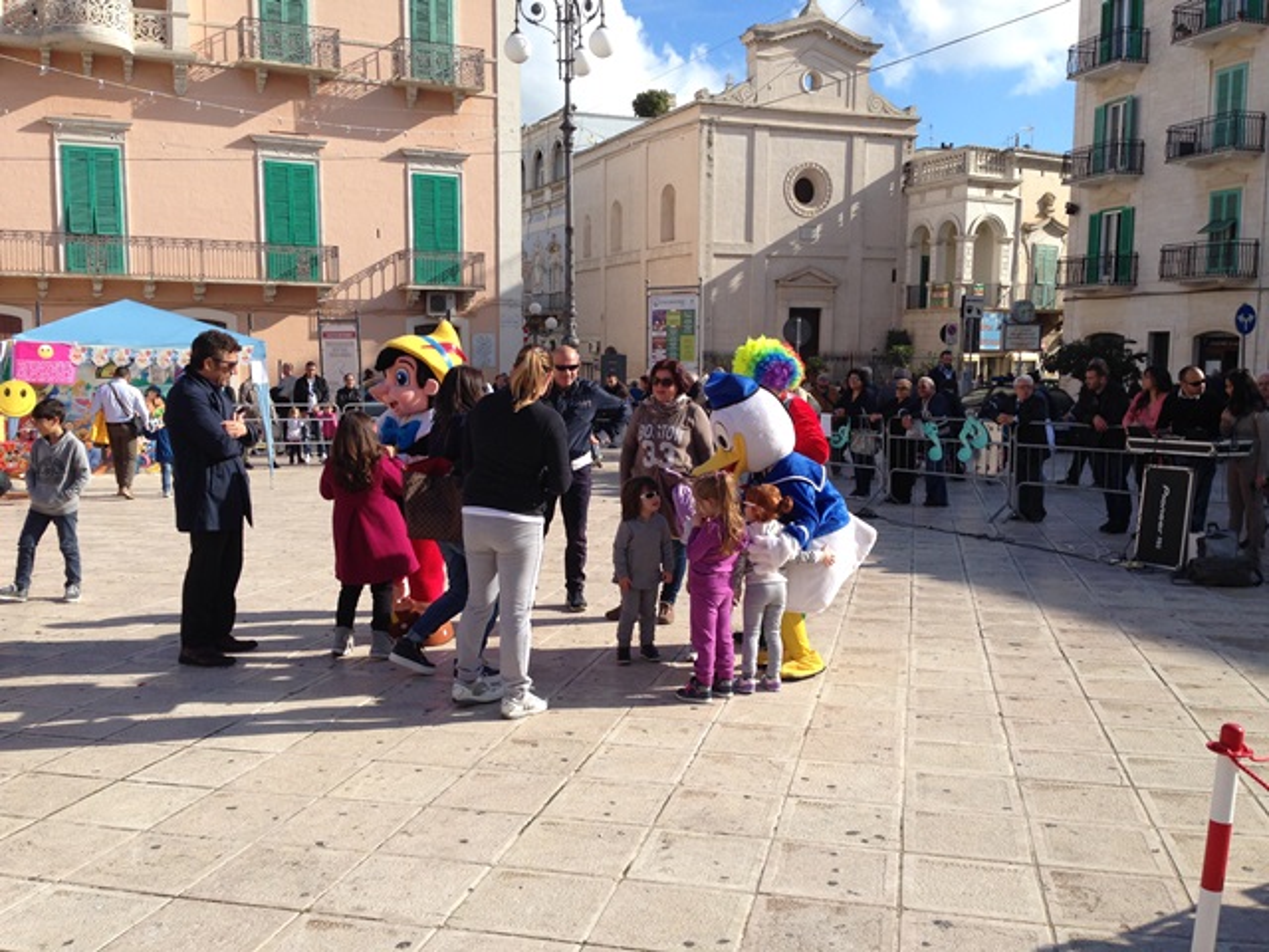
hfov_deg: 55.4
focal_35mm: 33
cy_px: 476
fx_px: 1210
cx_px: 634
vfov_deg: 42.9
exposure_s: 1/1178
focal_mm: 4.12
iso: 50
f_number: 2.4
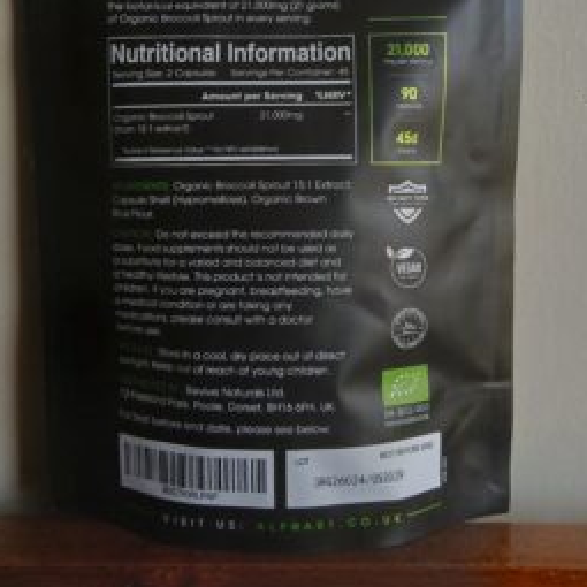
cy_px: 143
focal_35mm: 36
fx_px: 691
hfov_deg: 46.0
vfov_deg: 44.4
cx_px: 258
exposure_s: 1/50
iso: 250
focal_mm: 3.98
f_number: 1.8
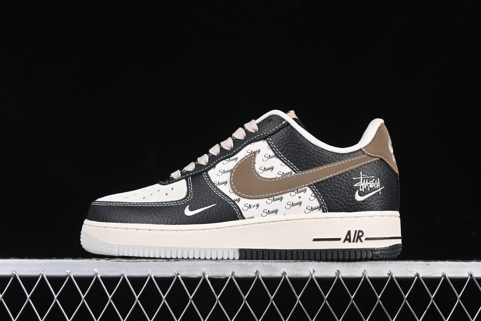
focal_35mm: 75
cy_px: 160
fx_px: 1002
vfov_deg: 18.2
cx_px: 240
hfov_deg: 27.0
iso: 160
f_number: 7.1
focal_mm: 50
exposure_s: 1/60
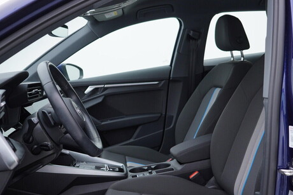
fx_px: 350
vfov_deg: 31.2
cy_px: 96
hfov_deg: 45.4
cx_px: 145
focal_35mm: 43
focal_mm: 24
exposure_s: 1/50
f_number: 3.2
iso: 125
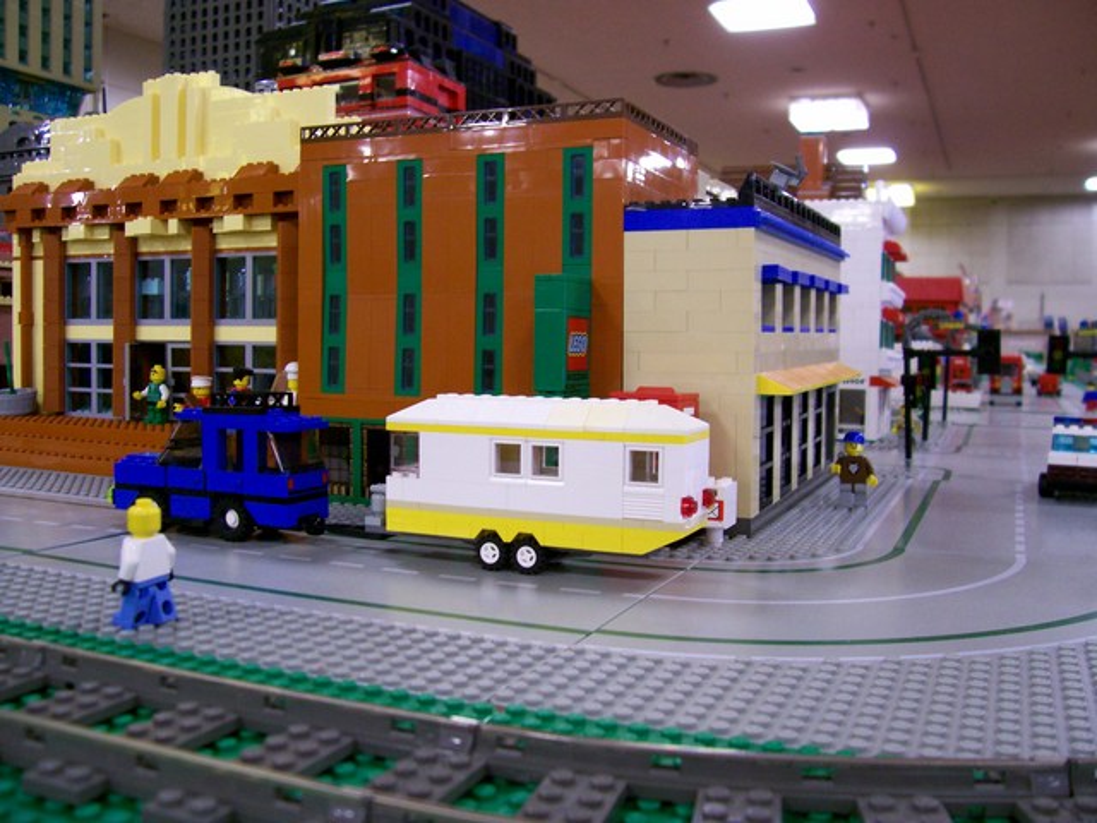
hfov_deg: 54.0
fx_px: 1077
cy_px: 412
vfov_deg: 41.8
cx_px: 548
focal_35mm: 34
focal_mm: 5.6
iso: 160
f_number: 2.7
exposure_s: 1/12.3
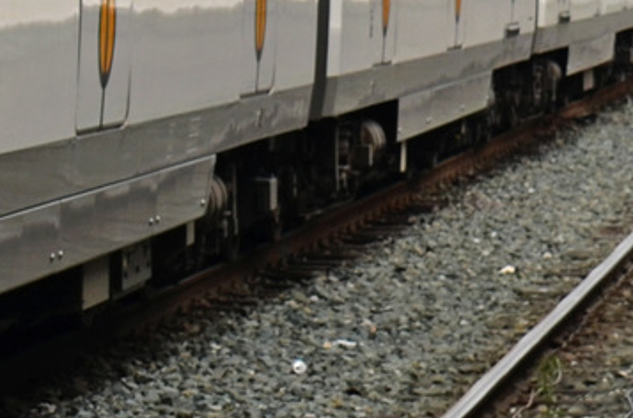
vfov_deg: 4.2
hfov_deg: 6.3
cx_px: -273
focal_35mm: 323
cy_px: -138
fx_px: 5664
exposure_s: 1/125
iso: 200
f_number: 5.6
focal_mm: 40
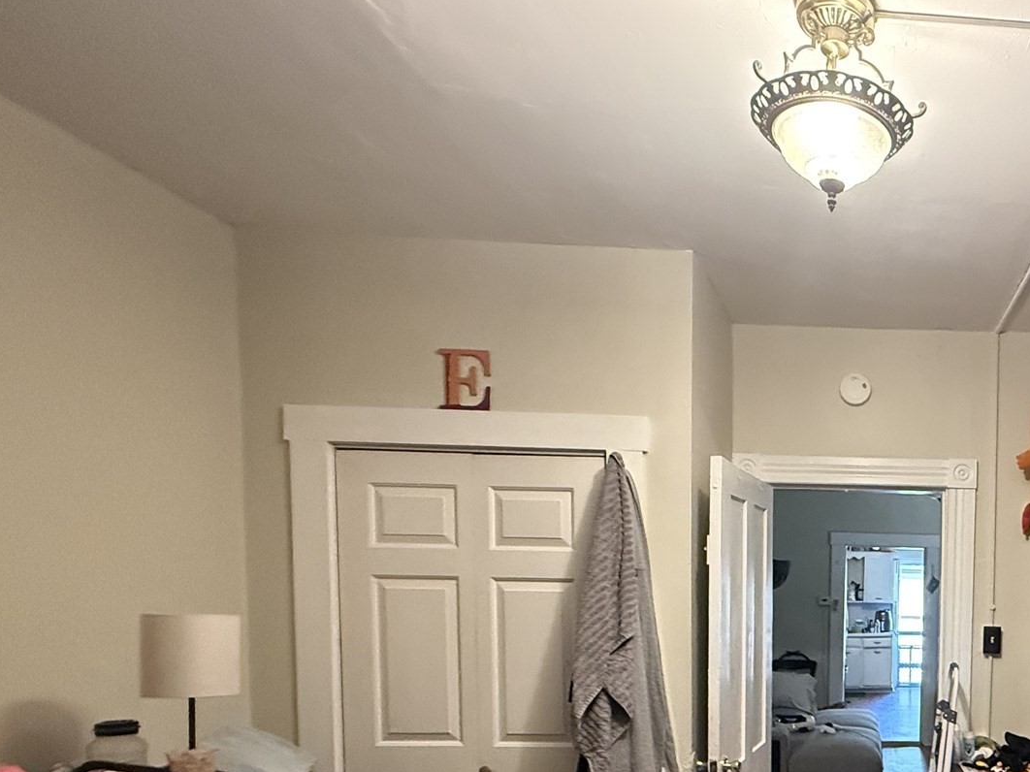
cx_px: 942
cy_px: 642
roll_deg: -0.9
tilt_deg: -2.5
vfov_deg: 47.8
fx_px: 803
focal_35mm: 27
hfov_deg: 55.8
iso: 1000
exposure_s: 1/60
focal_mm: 2.22
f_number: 2.2
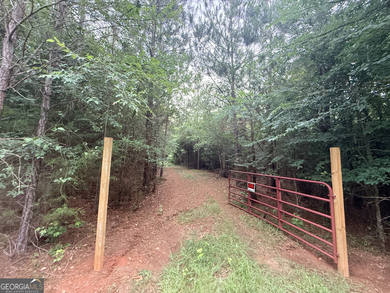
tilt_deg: +3.3
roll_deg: -2.2
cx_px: 195
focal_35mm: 14
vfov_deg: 85.7
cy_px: 146
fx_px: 158
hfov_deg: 102.1
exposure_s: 1/60
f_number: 2.2
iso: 400
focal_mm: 2.22
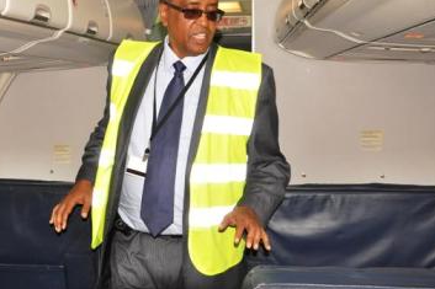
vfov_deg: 28.2
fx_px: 575
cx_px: 168
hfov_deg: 41.2
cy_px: 122
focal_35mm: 48
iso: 800
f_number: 7.1
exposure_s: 1/60
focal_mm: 25
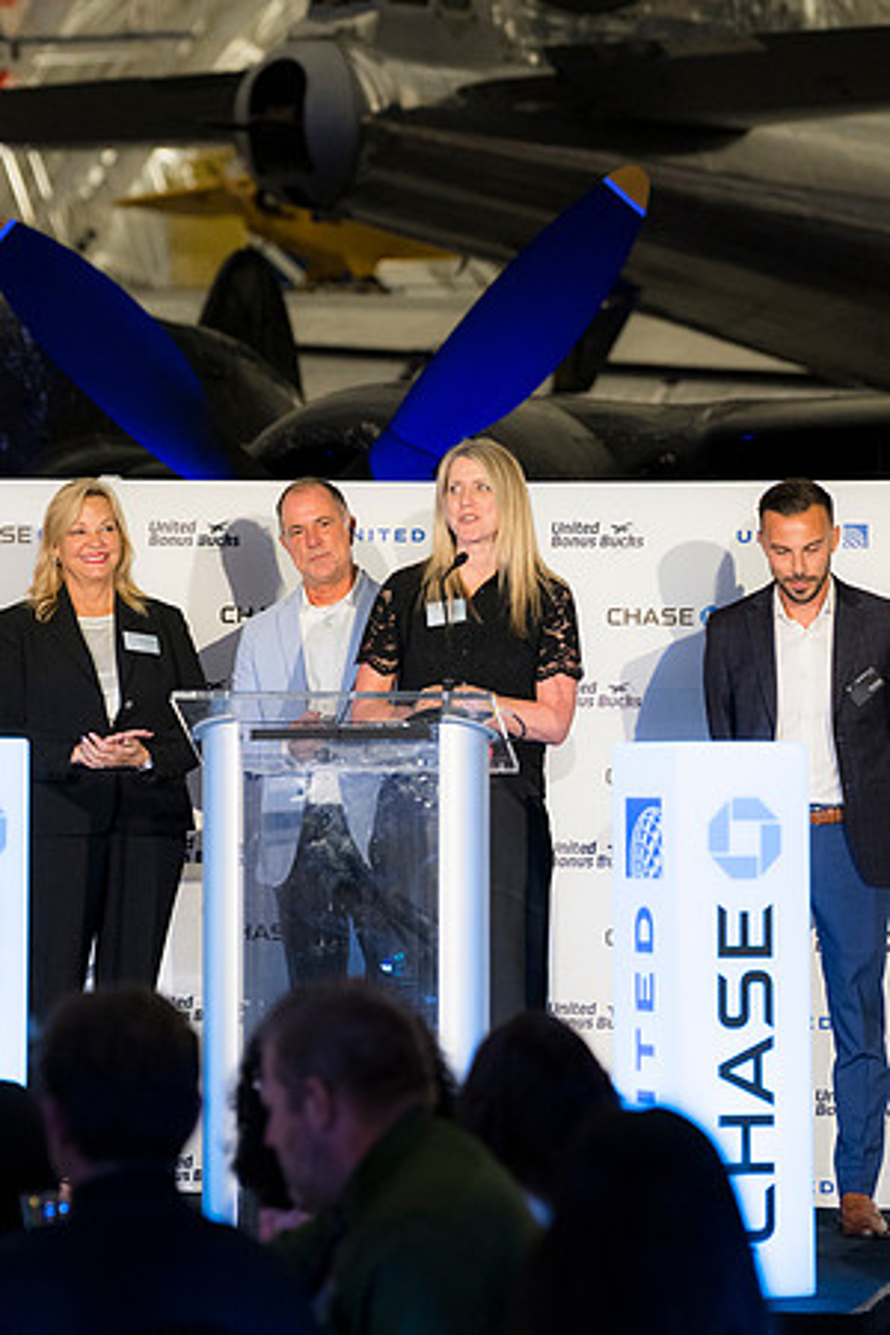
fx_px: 5451
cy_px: 668
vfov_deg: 14.0
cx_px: 445
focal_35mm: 147
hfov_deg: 9.3
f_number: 2.8
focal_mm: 98
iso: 1100
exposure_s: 1/160
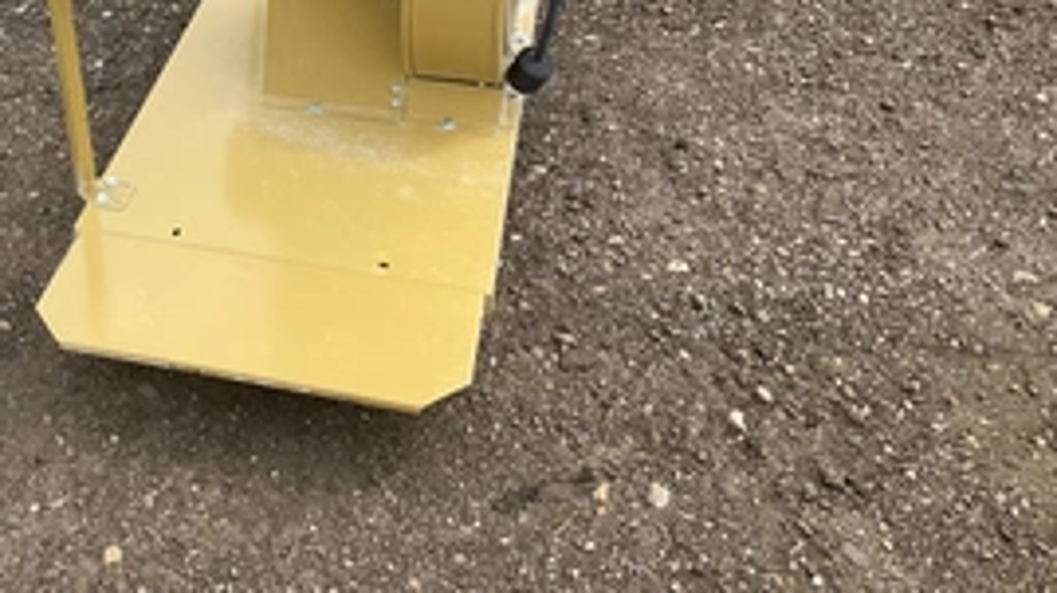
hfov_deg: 42.5
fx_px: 1317
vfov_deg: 24.5
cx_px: 275
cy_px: 35
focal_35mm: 47
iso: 25
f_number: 1.8
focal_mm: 3
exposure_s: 1/1279
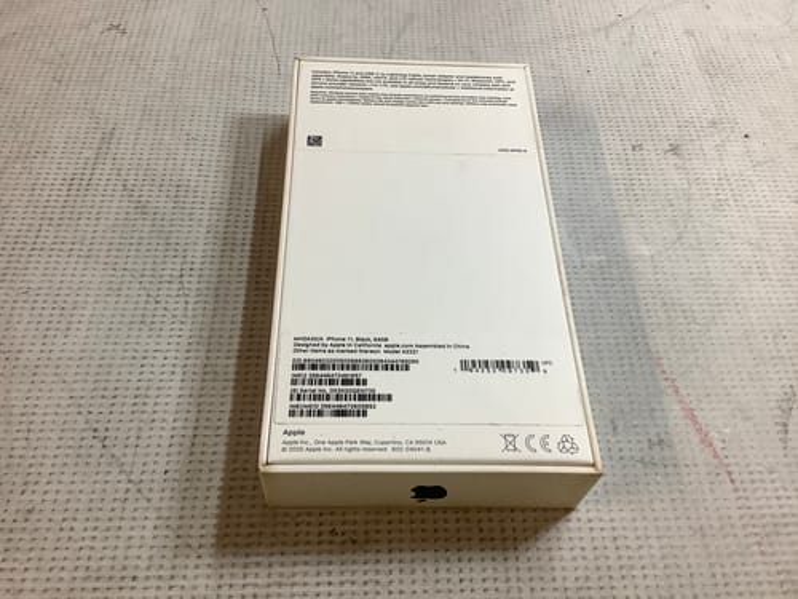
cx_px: 399
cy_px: 300
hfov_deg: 58.4
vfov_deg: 45.4
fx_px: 715
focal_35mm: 31
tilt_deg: -55.0
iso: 80
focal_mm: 3.3
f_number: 2.4
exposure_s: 1/50
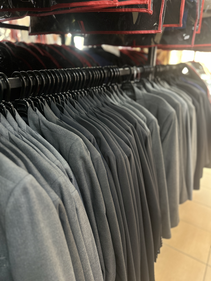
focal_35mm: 24
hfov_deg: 56.8
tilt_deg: -22.9
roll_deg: +0.1
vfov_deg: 71.6
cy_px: 140
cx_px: 106
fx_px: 195
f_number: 1.78
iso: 640
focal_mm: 6.86
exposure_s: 1/50
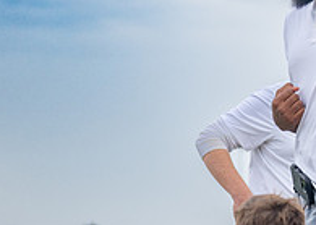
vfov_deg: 5.8
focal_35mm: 249
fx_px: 2233
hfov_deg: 8.1
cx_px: 316
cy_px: 80
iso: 320
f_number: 2.8
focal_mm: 70
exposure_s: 1/2000
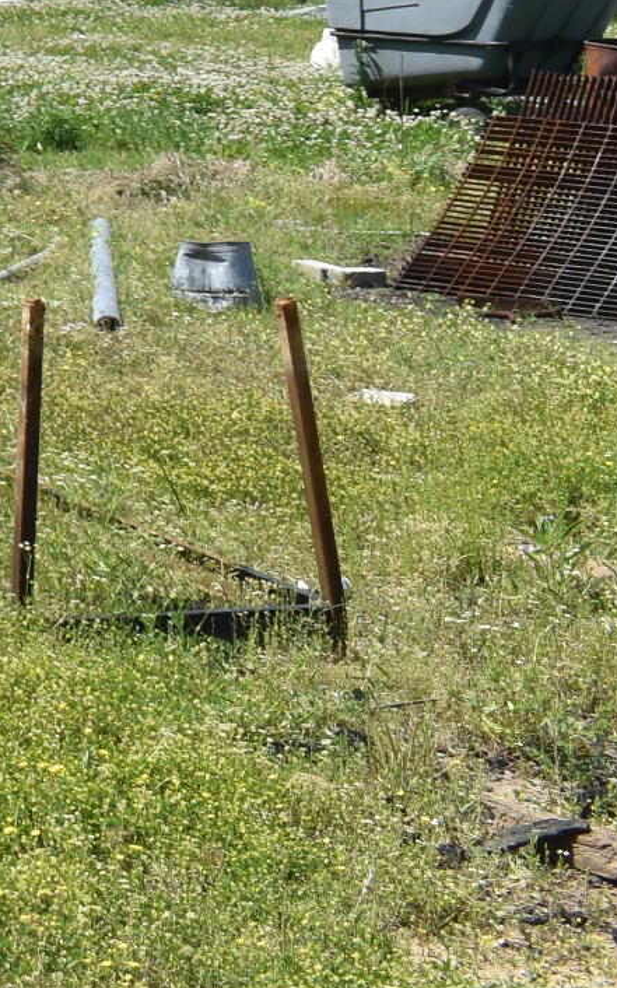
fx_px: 3149
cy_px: -273
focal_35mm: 117
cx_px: -1171
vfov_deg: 16.9
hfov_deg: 9.2
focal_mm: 18
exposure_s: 1/250
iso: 100
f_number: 8
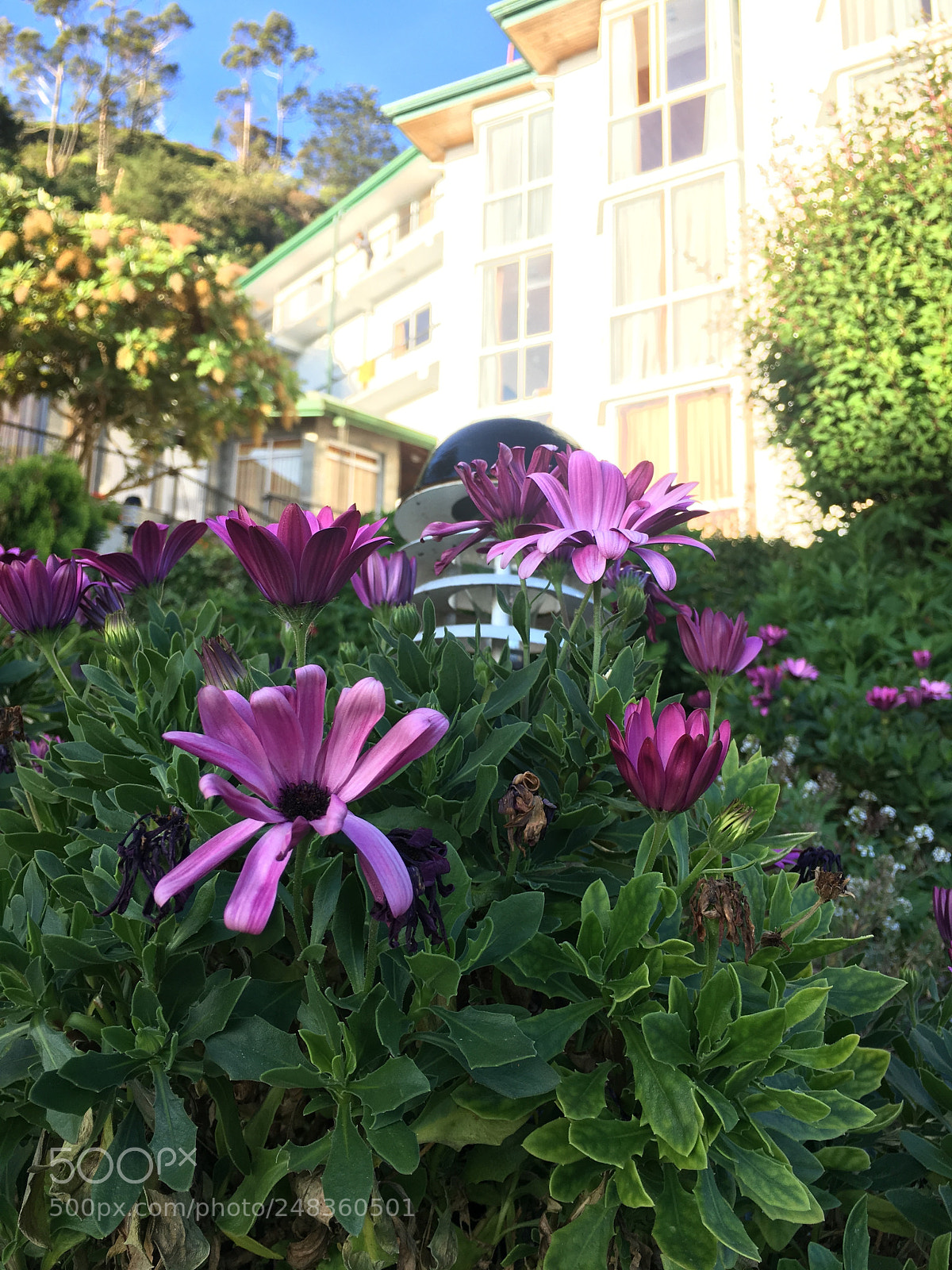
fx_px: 1063
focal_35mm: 29
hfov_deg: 48.2
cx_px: 476
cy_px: 635
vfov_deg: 61.7
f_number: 2.2
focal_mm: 4.15
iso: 25
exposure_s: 1/220
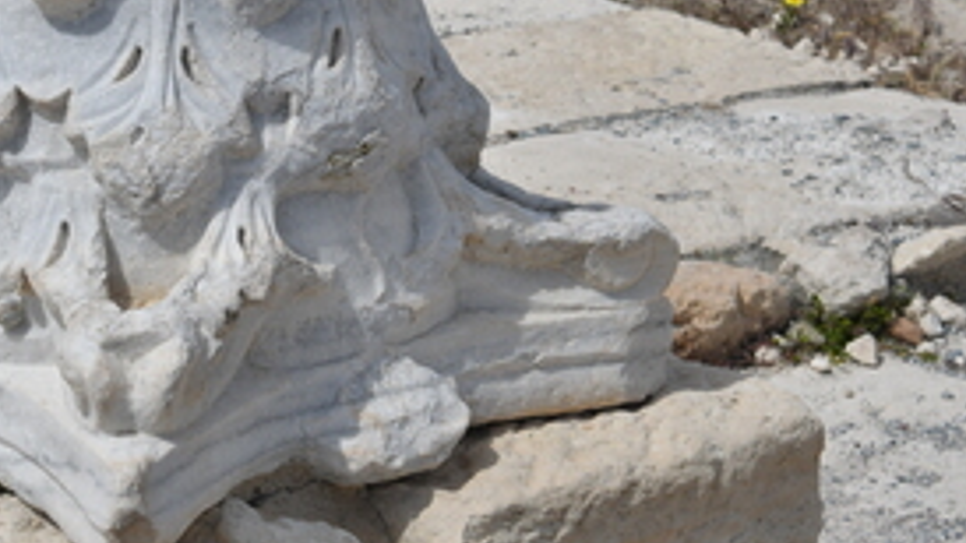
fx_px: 3099
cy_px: 132
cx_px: 243
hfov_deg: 17.6
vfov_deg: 10.0
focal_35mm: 121
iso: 250
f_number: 10
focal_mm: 48
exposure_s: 1/1000
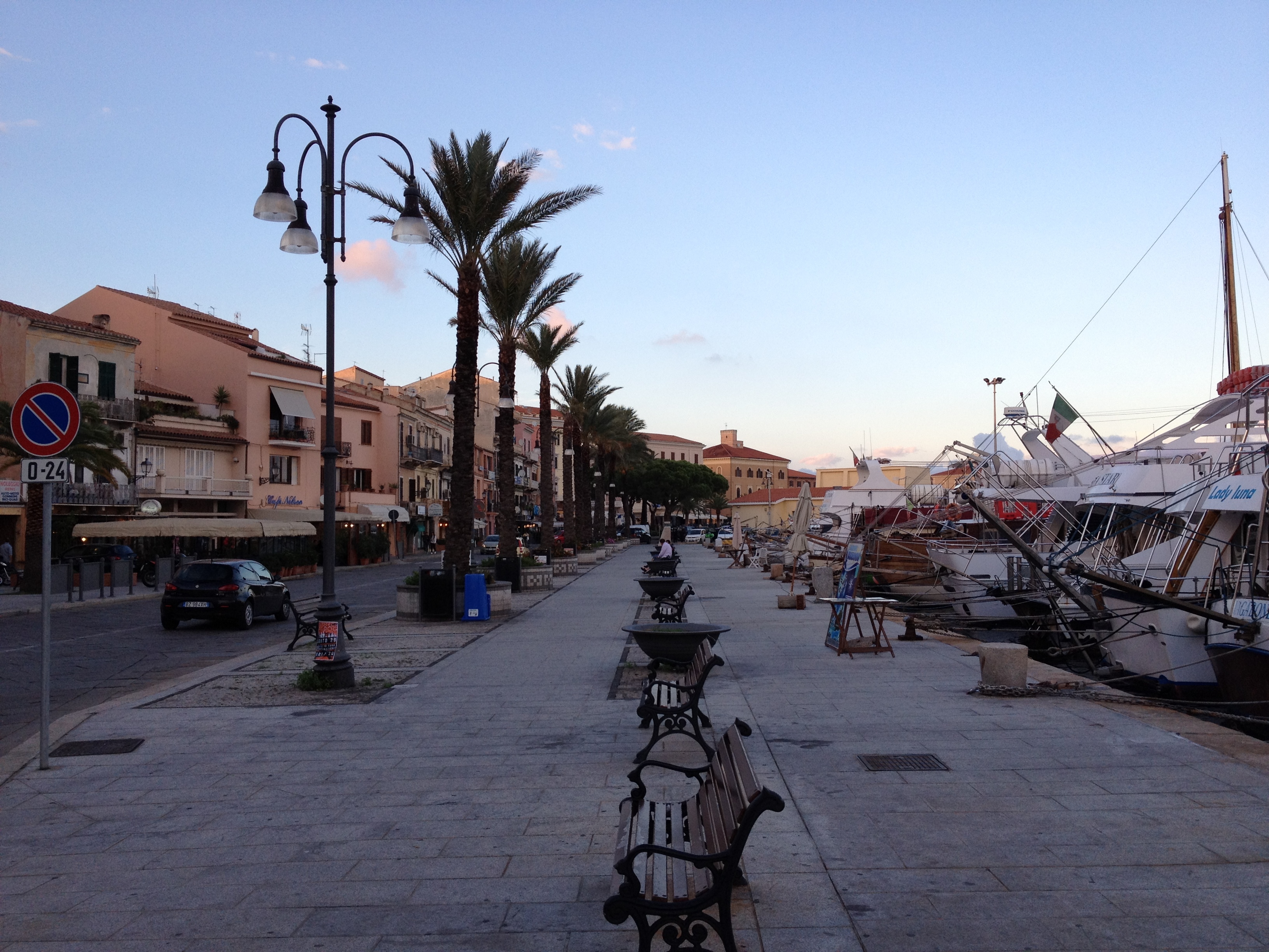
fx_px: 1283
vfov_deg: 40.7
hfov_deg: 52.6
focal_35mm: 35
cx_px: 634
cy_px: 476
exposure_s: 1/201
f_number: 2.4
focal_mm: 4.28
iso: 64
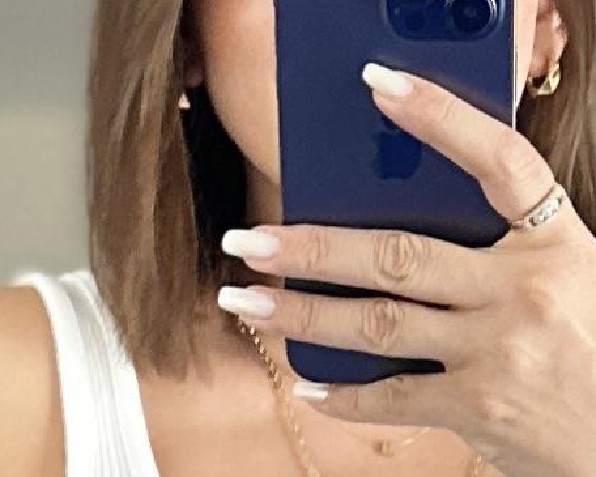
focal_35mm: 207
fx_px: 3652
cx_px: 256
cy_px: 1167
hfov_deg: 9.3
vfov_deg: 7.0
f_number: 1.78
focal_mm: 6.86
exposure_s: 1/60
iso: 320
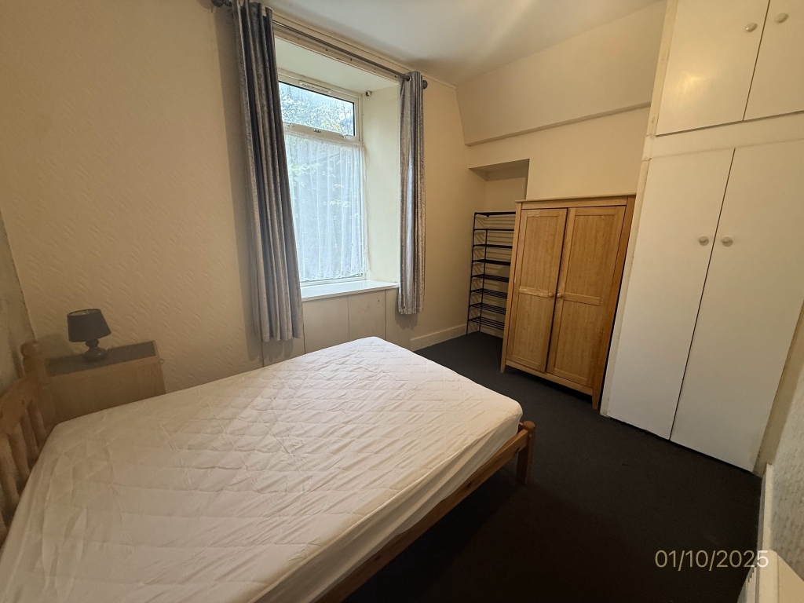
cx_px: 402
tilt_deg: -13.2
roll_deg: -0.6
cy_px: 302
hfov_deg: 102.1
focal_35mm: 14
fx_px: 325
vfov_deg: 85.7
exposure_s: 1/50
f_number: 2.2
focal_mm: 2.22
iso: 200
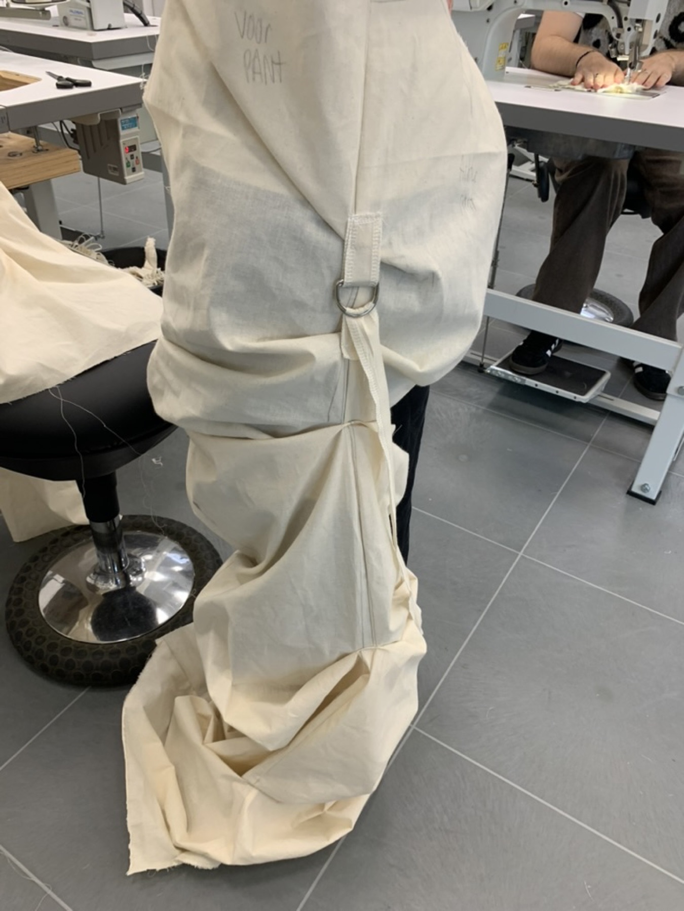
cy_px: 456
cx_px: 342
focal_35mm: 26
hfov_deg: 53.1
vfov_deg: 67.3
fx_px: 685
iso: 100
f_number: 1.8
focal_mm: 4.25
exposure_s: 1/99
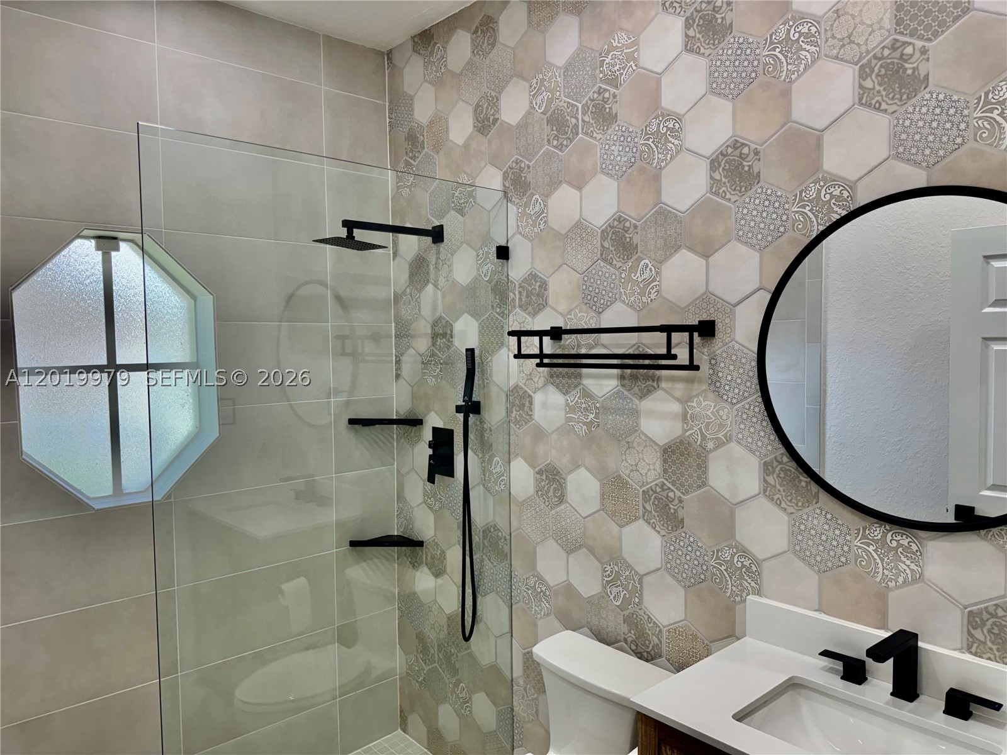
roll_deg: +0.6
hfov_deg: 71.6
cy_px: 378
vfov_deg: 56.8
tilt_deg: -3.8
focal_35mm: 24
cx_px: 504
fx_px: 698
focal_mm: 6.76
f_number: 1.78
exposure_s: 1/167
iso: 80
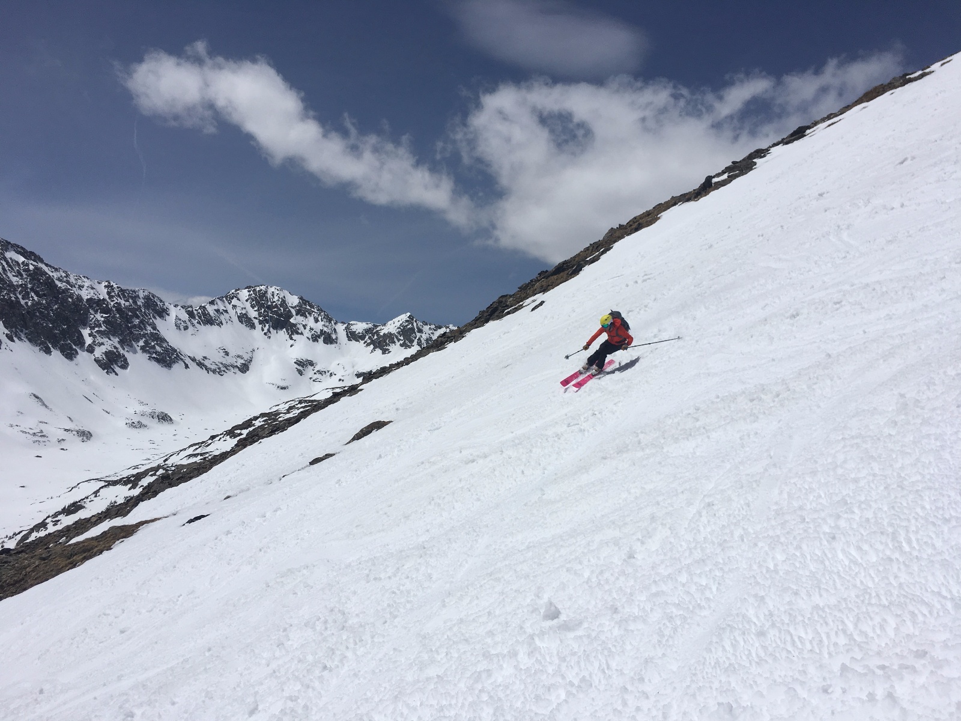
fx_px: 805
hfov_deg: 61.7
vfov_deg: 48.2
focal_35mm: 29
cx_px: 480
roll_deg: -6.6
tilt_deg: +2.6
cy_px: 360
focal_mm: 4.15
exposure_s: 1/9615
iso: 25
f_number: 2.2
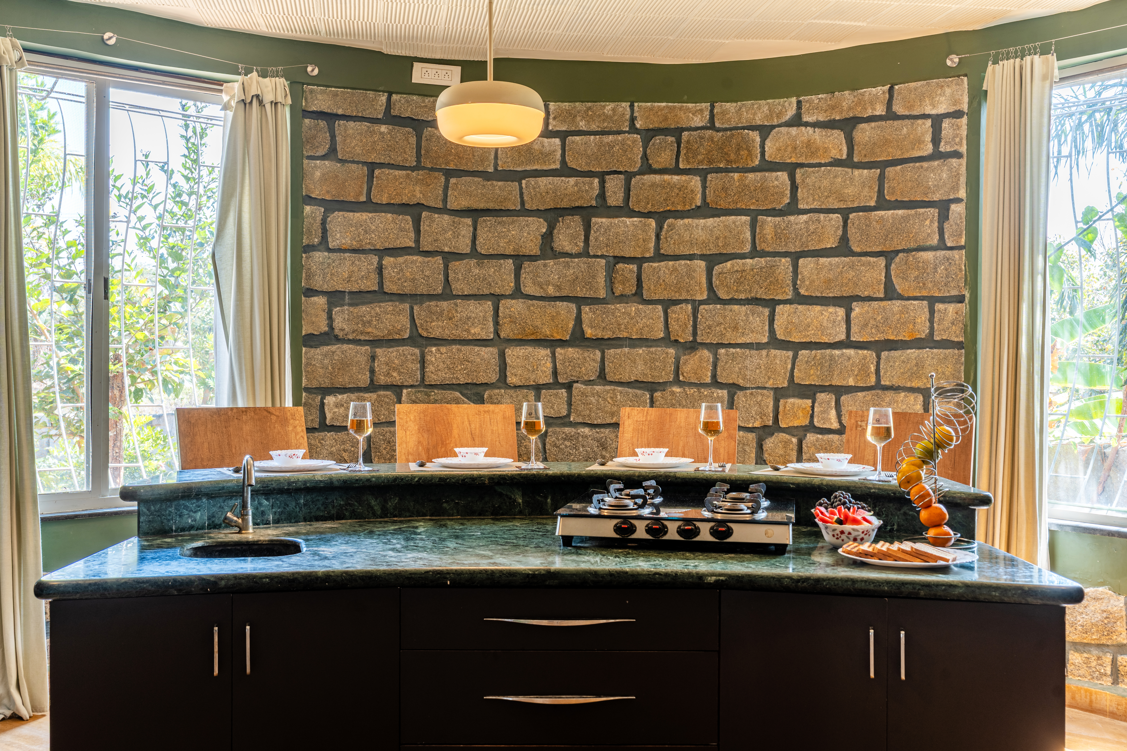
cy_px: 376
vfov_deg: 36.9
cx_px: 564
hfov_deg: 53.1
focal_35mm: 36
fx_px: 1127
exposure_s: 1/15
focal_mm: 36
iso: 100
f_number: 8
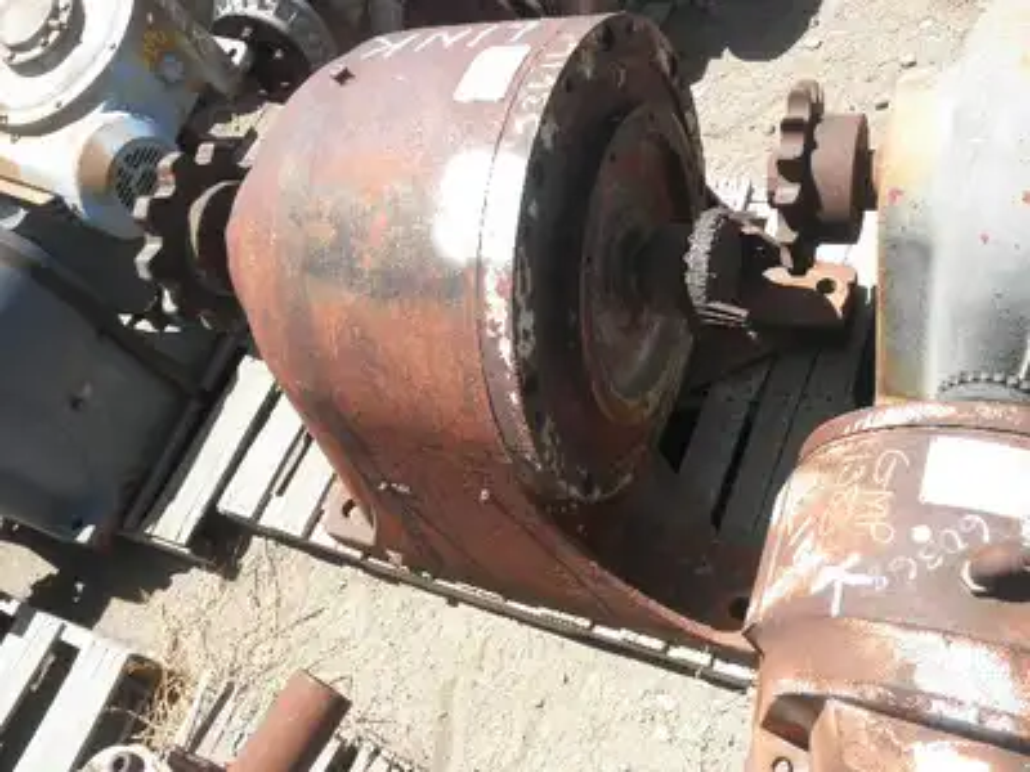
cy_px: 386
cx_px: 515
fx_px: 833
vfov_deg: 49.7
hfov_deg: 63.4
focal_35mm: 28
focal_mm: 5
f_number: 3
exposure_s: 1/500
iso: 64
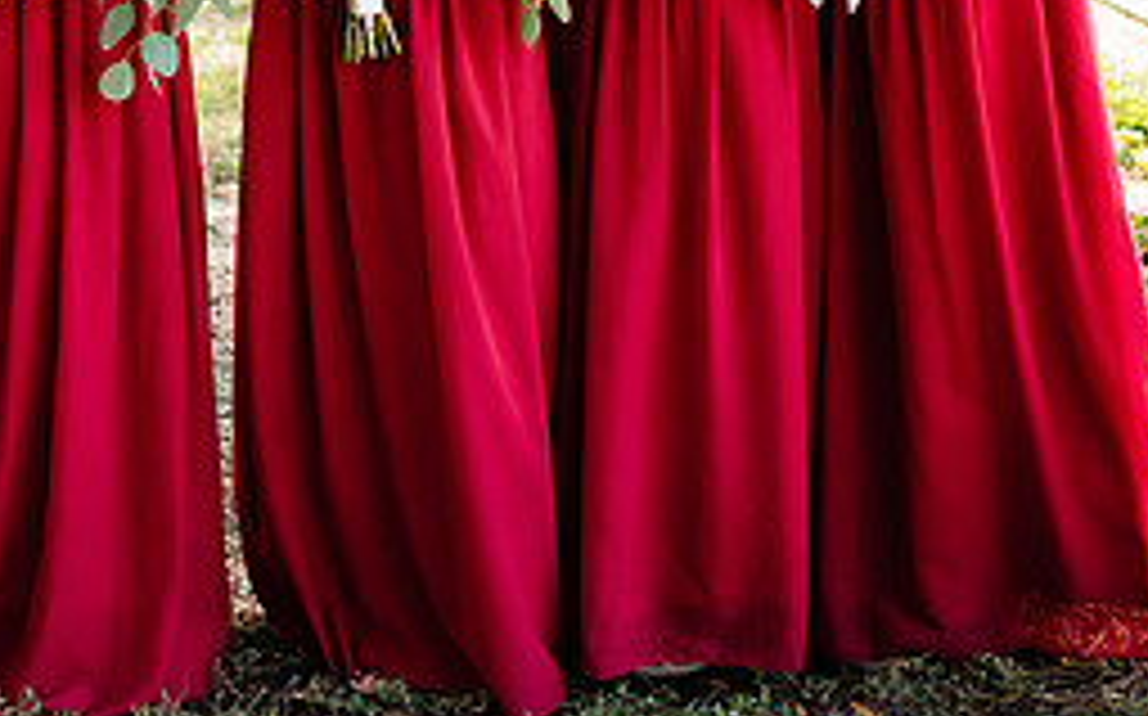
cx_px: 233
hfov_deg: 21.0
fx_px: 3064
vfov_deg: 13.0
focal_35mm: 98
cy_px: -97
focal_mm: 35
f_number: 1.8
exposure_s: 1/320
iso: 100
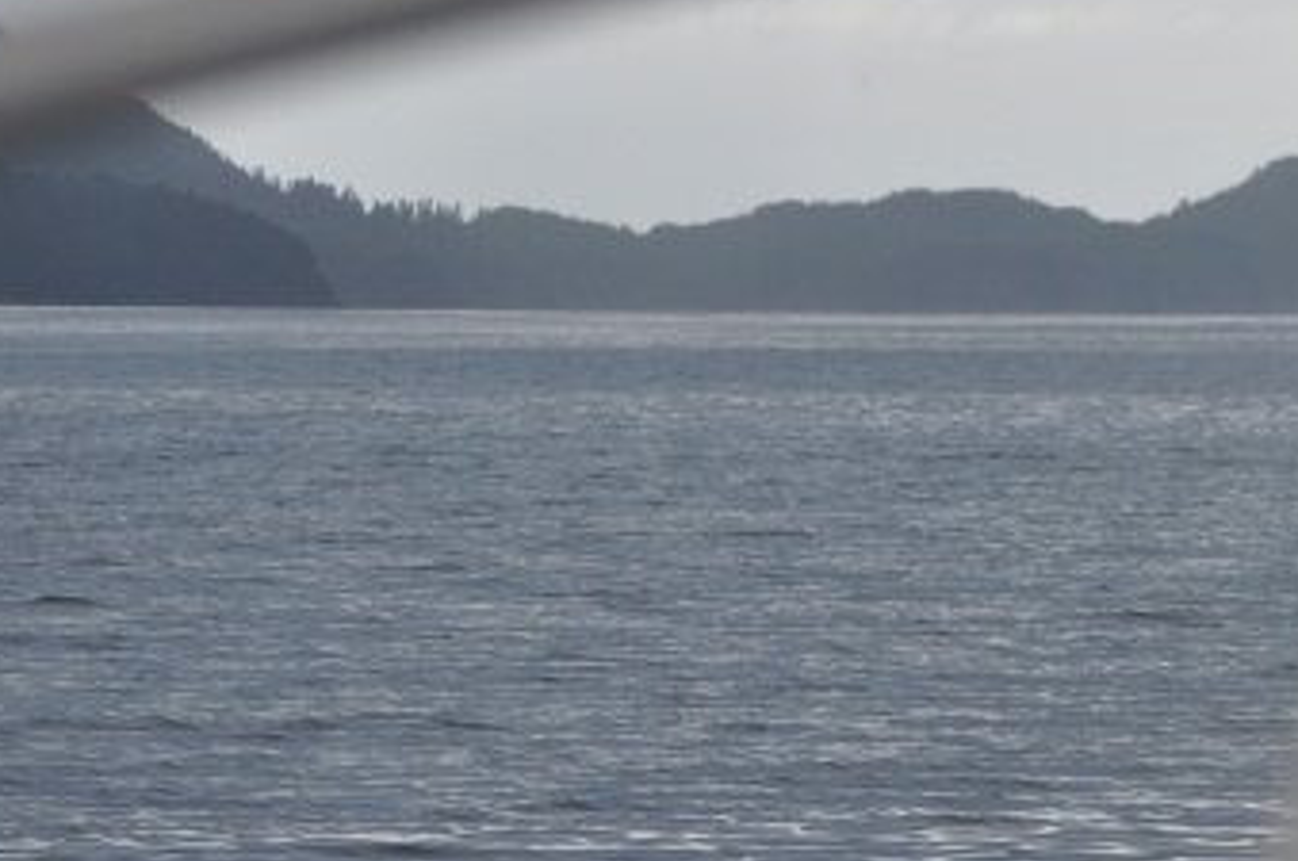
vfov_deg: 4.4
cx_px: 1428
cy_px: 398
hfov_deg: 6.5
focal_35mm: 315
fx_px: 11341
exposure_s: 1/400
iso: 400
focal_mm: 90
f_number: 4.5
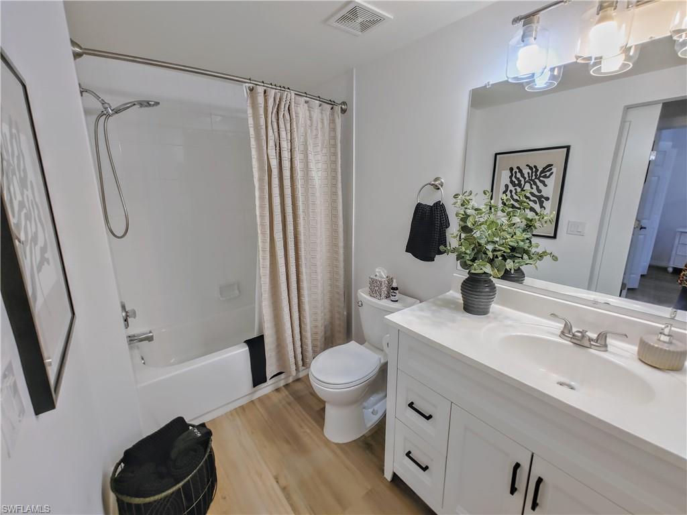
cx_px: 344
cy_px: 258
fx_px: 298
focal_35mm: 15
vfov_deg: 81.7
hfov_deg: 98.2
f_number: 1.9
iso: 50
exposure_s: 1/40
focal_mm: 1.78
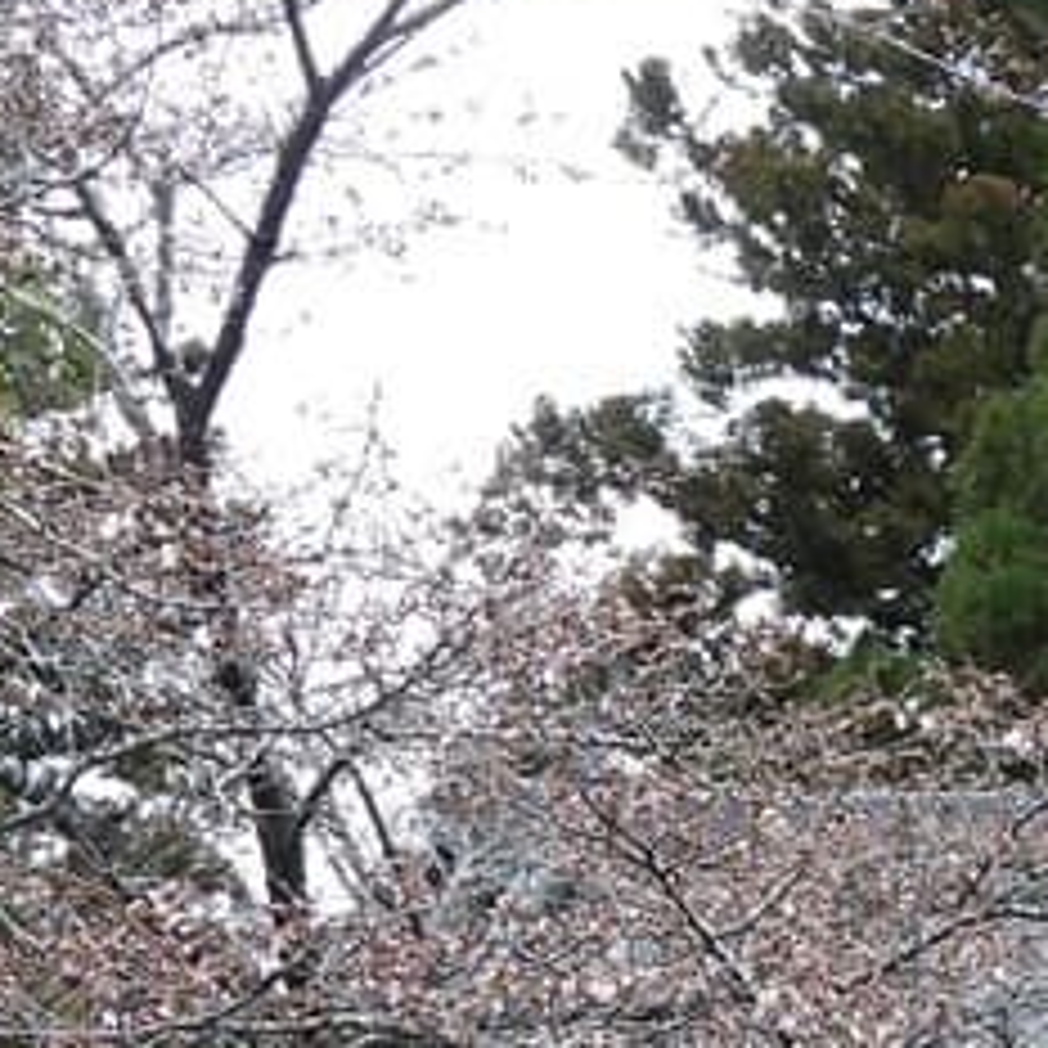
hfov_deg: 12.9
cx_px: 1138
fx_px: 4556
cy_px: 1187
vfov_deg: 12.9
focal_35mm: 133
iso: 100
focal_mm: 6.2
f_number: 3.2
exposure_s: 1/100
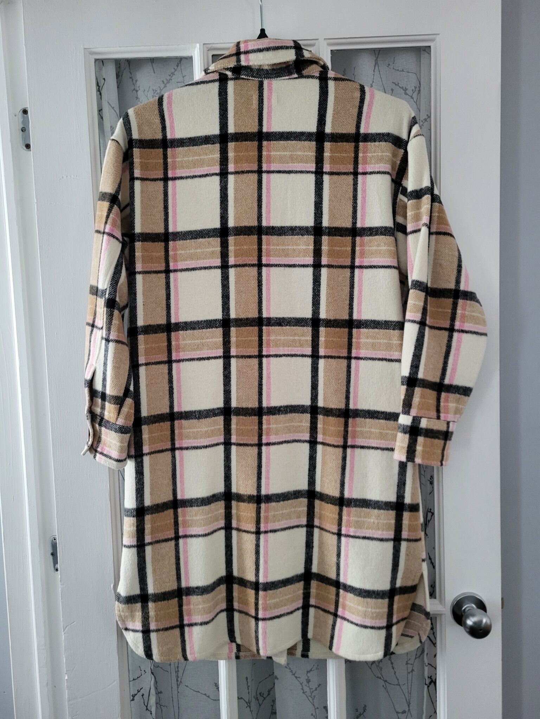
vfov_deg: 67.3
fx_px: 541
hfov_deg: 53.1
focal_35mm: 26
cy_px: 360
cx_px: 270
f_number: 1.8
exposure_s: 1/40
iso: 500
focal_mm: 5.4
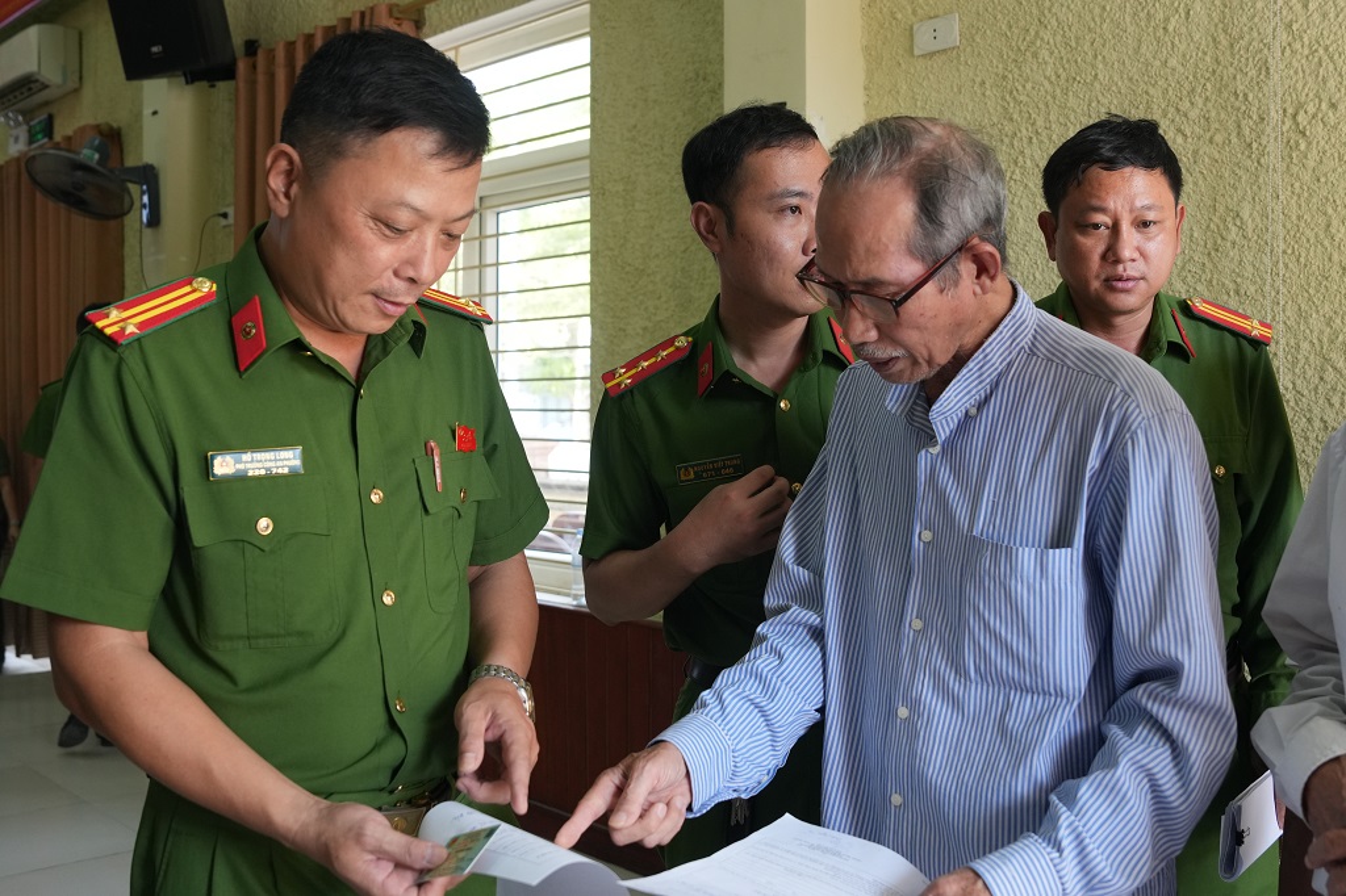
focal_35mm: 36
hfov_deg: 53.1
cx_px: 673
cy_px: 448
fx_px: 1345
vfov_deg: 36.8
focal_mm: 24
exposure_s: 1/160
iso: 640
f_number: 4
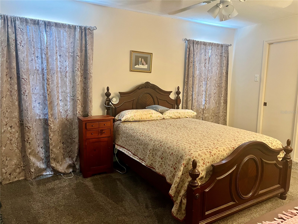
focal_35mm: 26
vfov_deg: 53.1
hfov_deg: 67.3
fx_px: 224
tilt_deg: -8.6
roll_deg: -0.2
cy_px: 112
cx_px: 149
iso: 400
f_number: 1.5
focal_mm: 5.7
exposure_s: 1/40
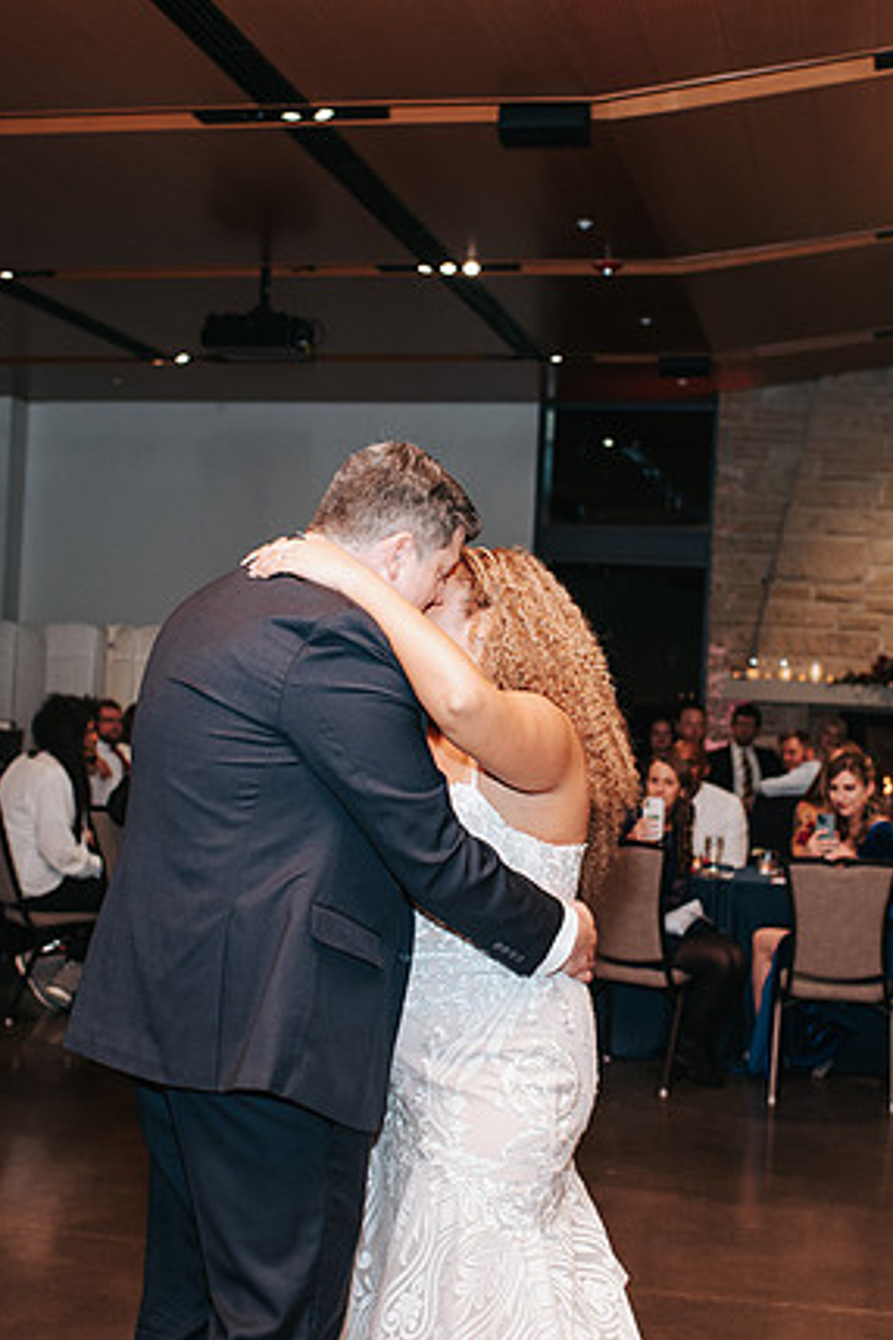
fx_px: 2046
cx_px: 523
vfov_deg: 36.2
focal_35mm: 55
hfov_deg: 24.6
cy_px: 672
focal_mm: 35
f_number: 2.8
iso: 1000
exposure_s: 1/200
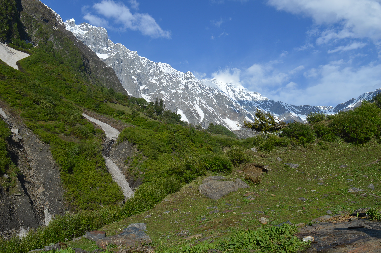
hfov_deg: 62.0
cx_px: 190
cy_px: 126
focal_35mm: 30
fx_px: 317
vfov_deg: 43.5
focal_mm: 20
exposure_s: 1/250
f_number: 8
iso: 100
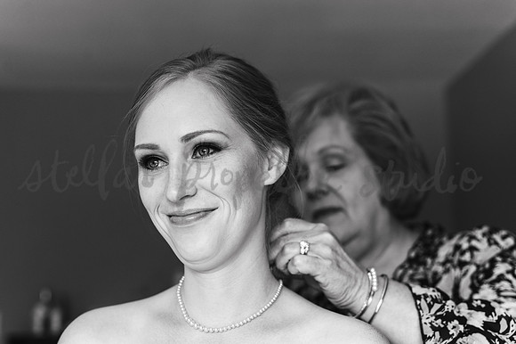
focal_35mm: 50
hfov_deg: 39.6
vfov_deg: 27.0
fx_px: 716
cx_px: 258
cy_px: 172
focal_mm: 50
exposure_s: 1/160
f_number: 3.2
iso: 500
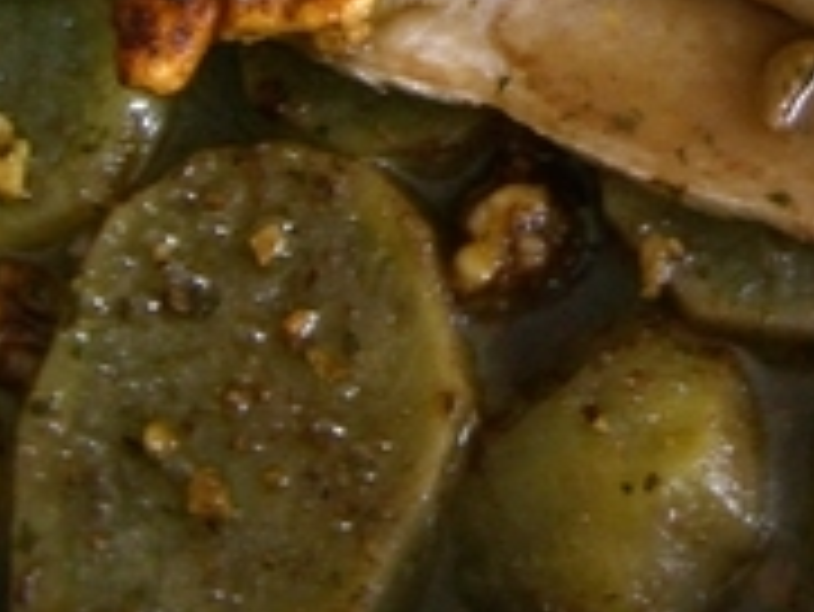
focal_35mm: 105
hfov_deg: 18.2
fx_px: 2471
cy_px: -227
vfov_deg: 13.5
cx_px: 832
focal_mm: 6.2
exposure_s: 1/8
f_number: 2.7
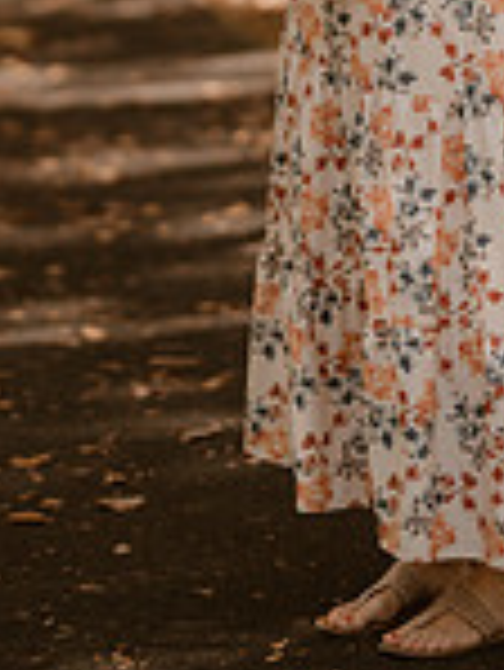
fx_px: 4788
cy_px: -225
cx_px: 410
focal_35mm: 247
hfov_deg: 6.0
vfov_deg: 7.9
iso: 320
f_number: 1.8
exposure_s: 1/1000
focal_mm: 85
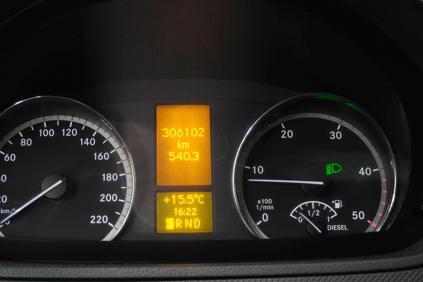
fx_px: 629
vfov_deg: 25.2
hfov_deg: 37.1
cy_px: 159
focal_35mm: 54
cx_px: 183
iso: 3200
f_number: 5
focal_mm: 31
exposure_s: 1/50
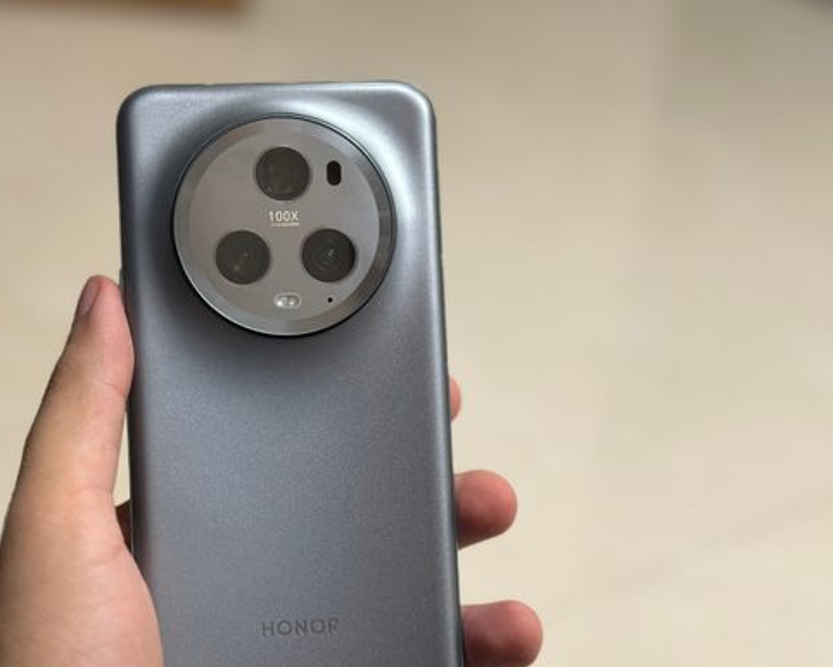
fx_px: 1726
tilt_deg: -29.8
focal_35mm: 70
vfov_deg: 21.8
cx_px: 299
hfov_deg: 27.0
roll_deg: -3.4
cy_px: 411
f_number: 1.78
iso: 125
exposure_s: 1/67
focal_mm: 6.86
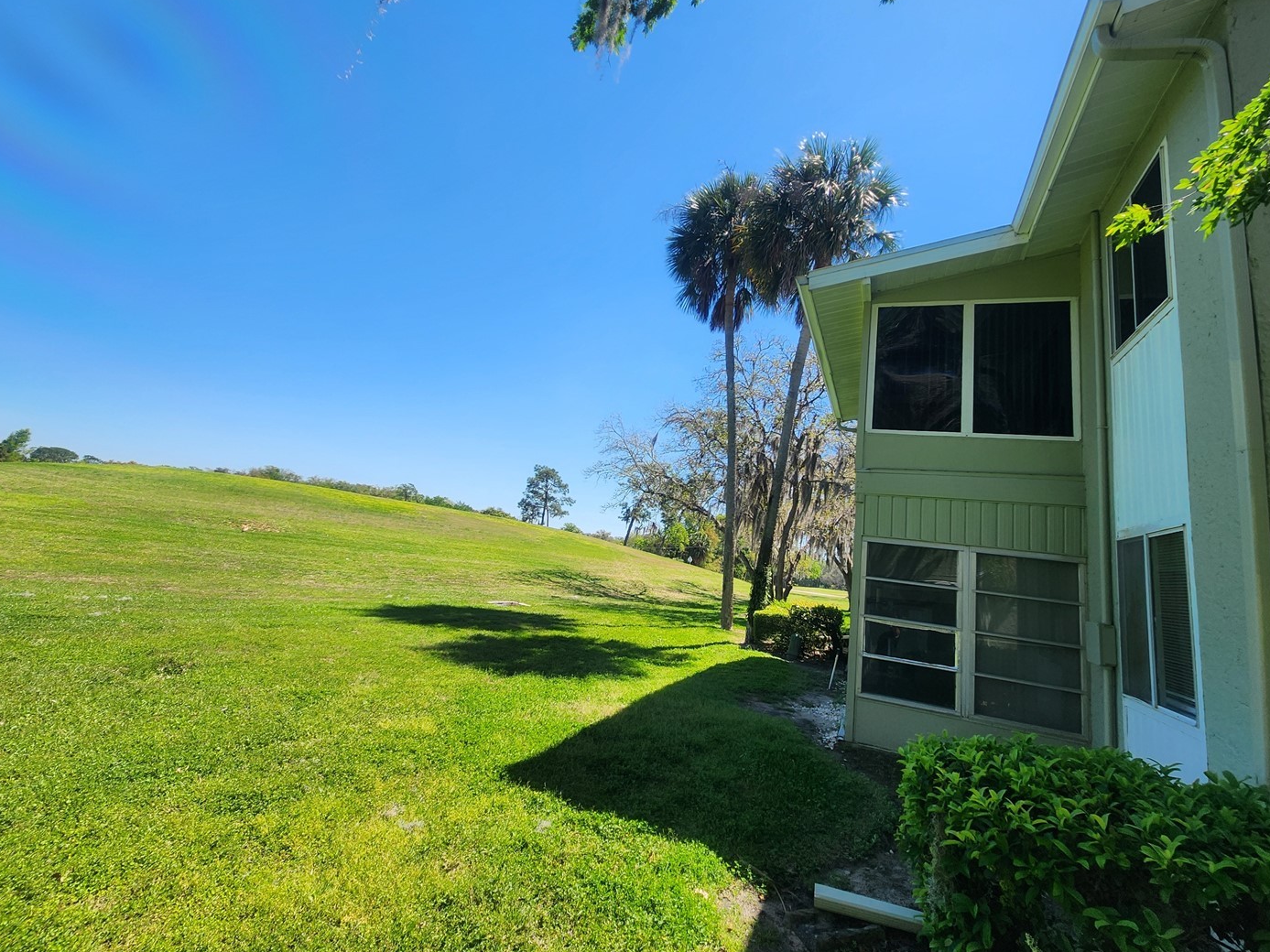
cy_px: 437
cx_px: 651
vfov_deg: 81.6
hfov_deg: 98.2
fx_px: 550
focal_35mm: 15
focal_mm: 2.2
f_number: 2.2
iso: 50
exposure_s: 1/1325
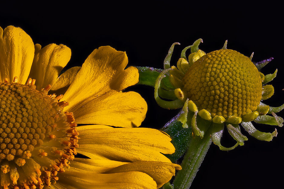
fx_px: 2105
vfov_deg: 5.1
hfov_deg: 7.7
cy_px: 150
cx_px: 42
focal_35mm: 267
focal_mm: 105
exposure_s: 1/2
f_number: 14
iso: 100
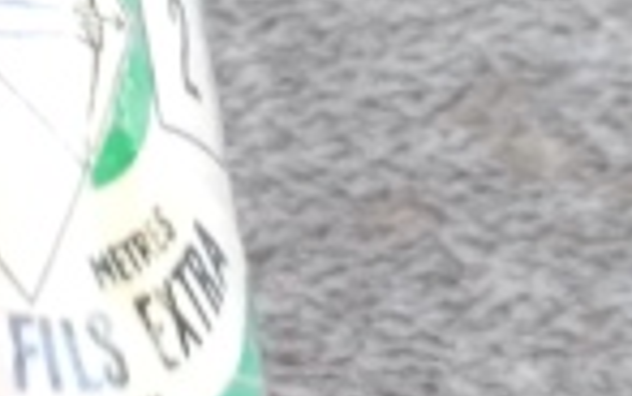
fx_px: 3446
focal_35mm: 200
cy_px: 456
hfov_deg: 9.1
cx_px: -1006
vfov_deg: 6.5
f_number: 1.8
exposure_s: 1/120
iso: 64
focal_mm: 4.75
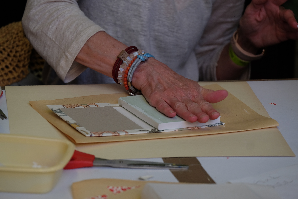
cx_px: 149
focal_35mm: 174
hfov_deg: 11.8
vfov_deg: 7.9
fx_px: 1440
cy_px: 100
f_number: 5.6
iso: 400
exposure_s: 1/60
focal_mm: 116.1
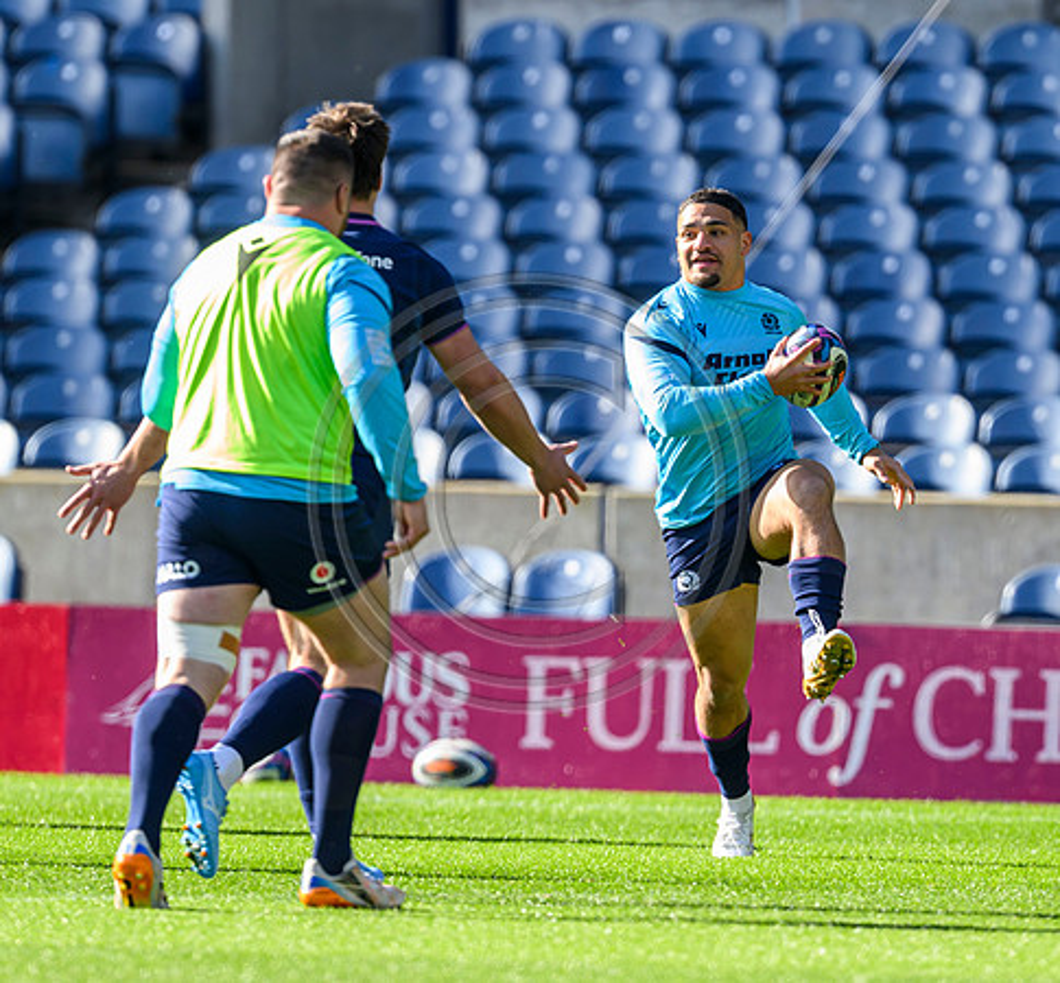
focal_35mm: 785
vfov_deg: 2.1
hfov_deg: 2.3
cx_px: 699
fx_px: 26218
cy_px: 450
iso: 500
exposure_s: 1/1600
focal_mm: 400
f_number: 3.5
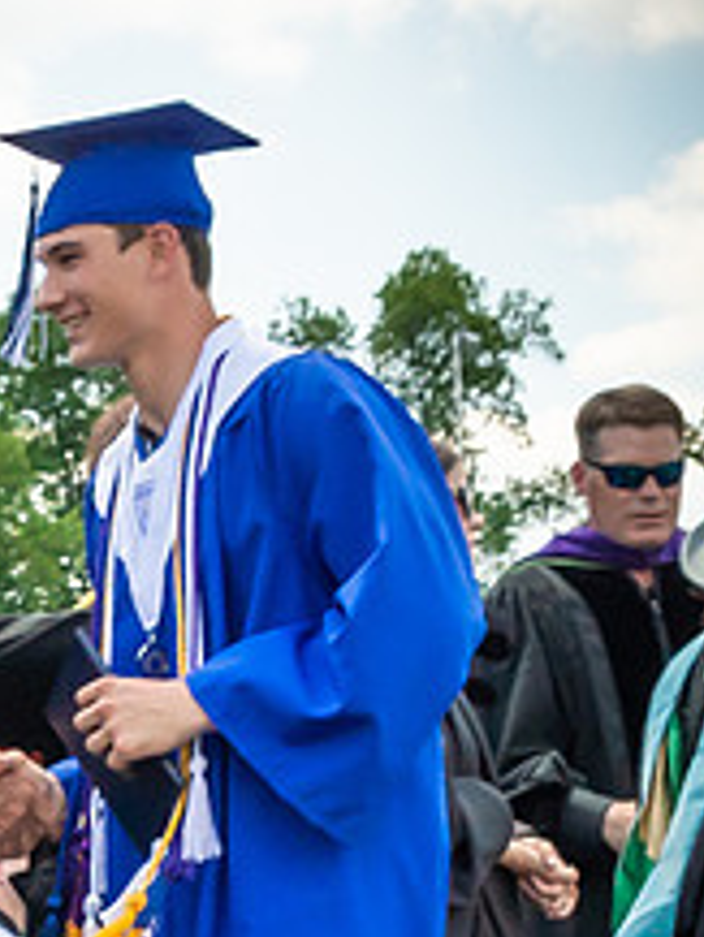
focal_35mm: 136
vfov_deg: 14.3
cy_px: 918
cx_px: -402
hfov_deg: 10.5
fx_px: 3684
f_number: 7.1
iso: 200
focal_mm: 17
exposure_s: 1/800
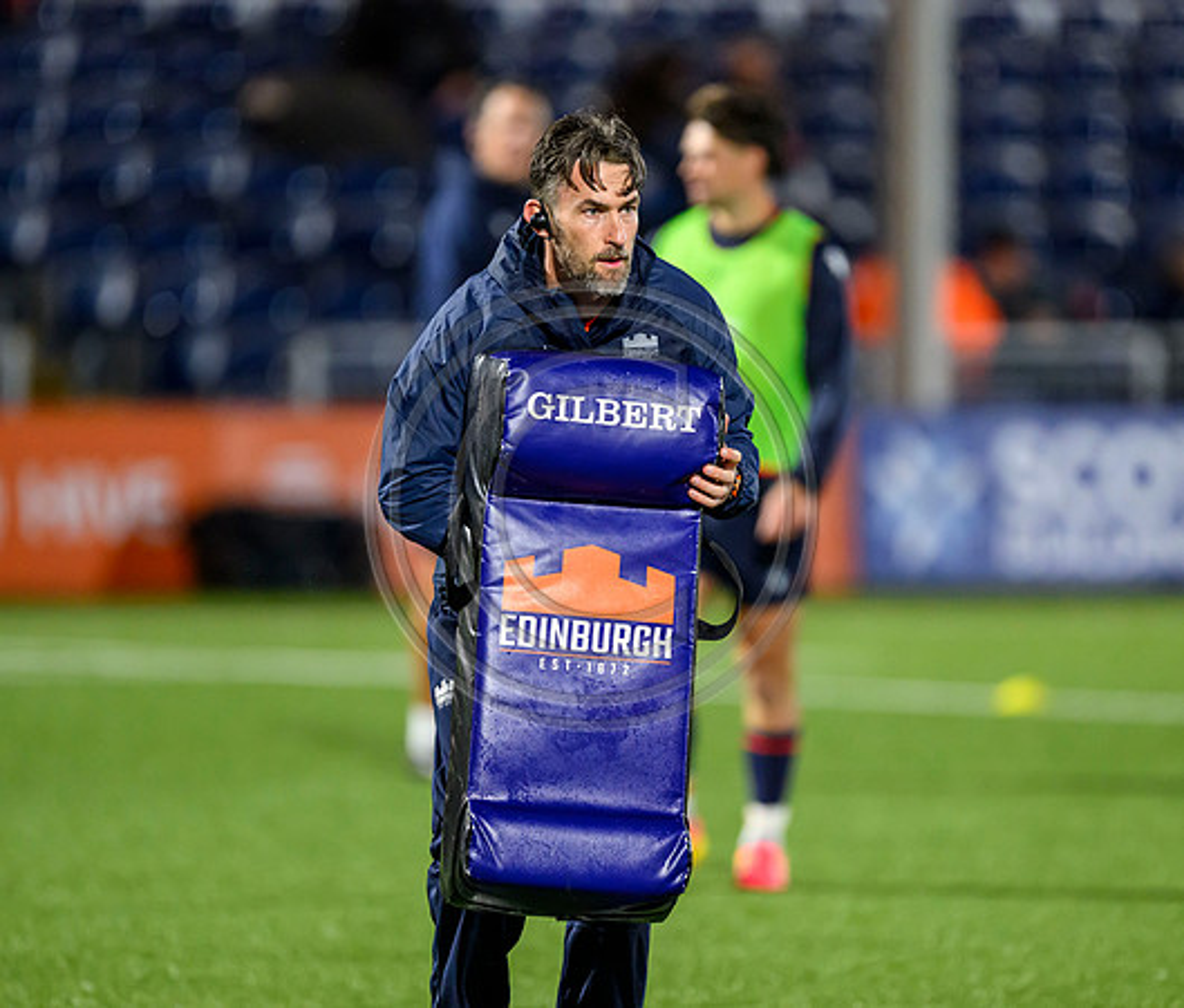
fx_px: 18023
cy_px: 485
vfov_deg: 3.2
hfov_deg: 3.8
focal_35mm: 502
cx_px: 604
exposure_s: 1/640
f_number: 2.8
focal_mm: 400
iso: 5000
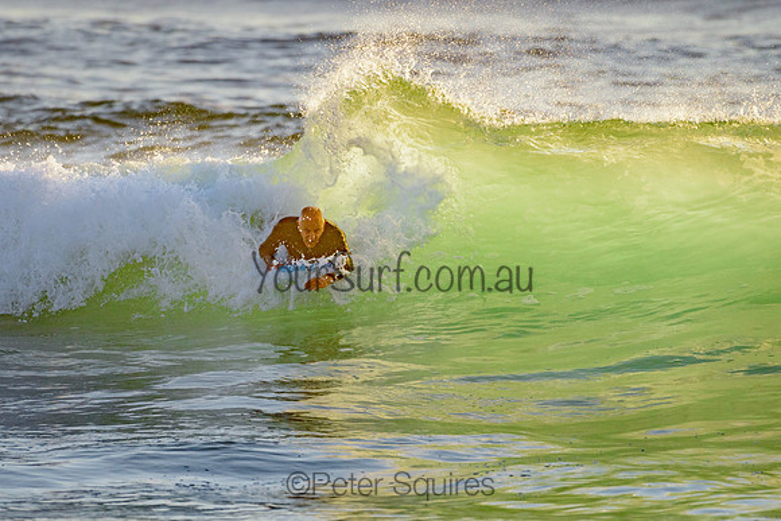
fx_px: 13296
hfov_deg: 3.4
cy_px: 312
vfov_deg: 2.2
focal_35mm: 613
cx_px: 306
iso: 400
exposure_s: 1/2000
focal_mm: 500
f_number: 5.6
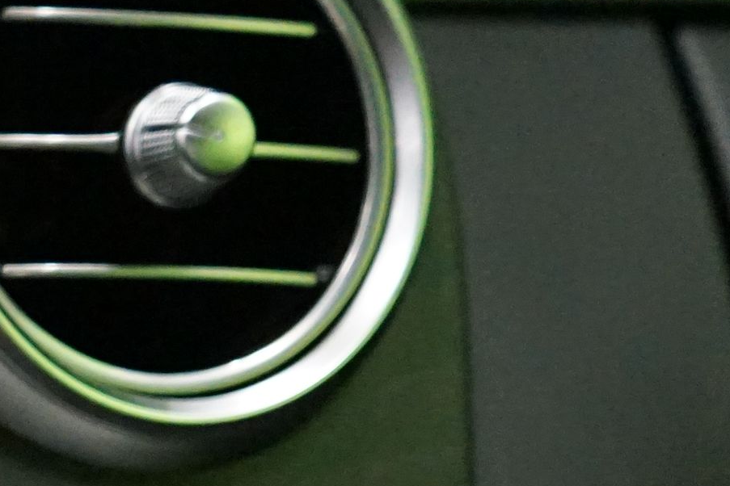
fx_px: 2474
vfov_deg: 10.7
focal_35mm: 122
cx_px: -661
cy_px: 808
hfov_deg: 14.4
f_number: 3.5
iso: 6400
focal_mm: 28
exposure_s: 1/50
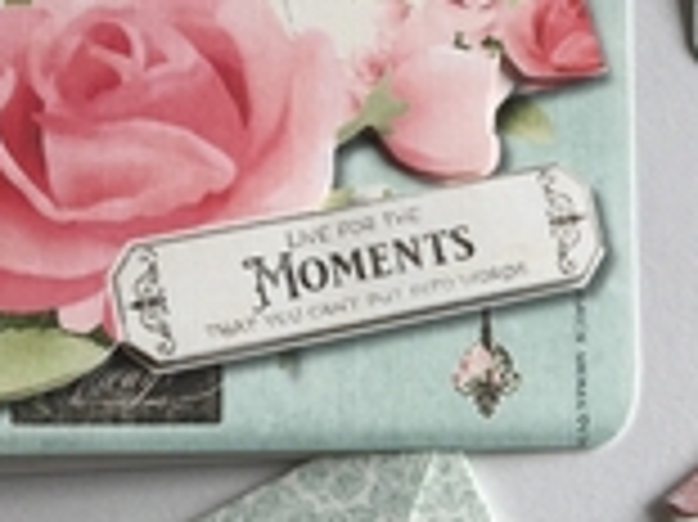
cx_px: 712
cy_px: 668
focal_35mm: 84
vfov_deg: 16.6
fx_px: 1692
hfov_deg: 22.3
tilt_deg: -75.2
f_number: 2.2
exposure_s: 1/100
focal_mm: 4.15
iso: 32
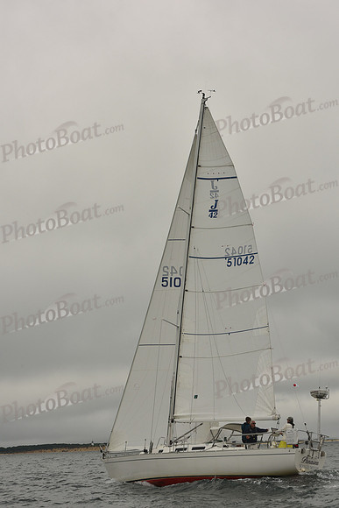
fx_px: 1059
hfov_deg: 18.2
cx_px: 170
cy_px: 254
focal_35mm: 75
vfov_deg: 27.0
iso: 320
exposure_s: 1/800
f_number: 10
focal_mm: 75
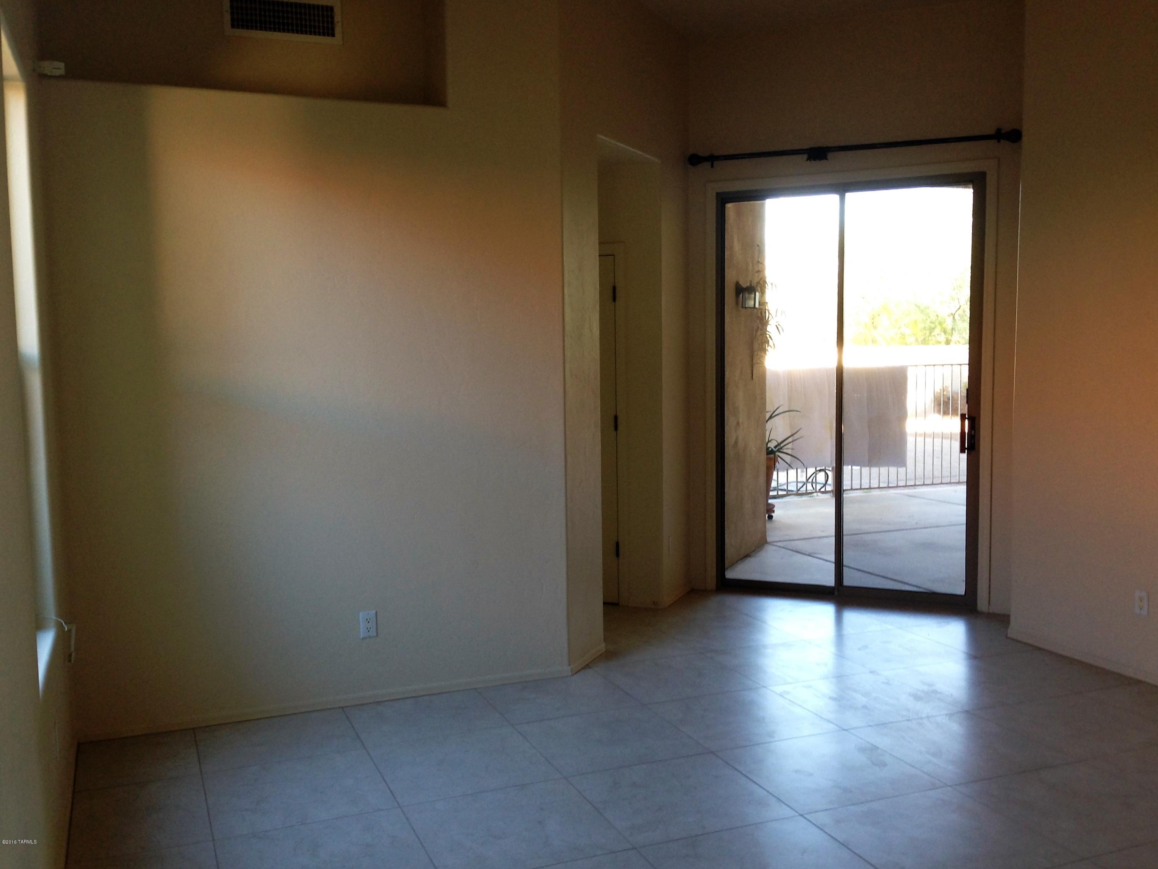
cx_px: 579
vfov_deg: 42.9
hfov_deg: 55.4
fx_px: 1104
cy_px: 434
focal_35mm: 33
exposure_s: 1/20
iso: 64
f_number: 2.4
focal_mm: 4.12
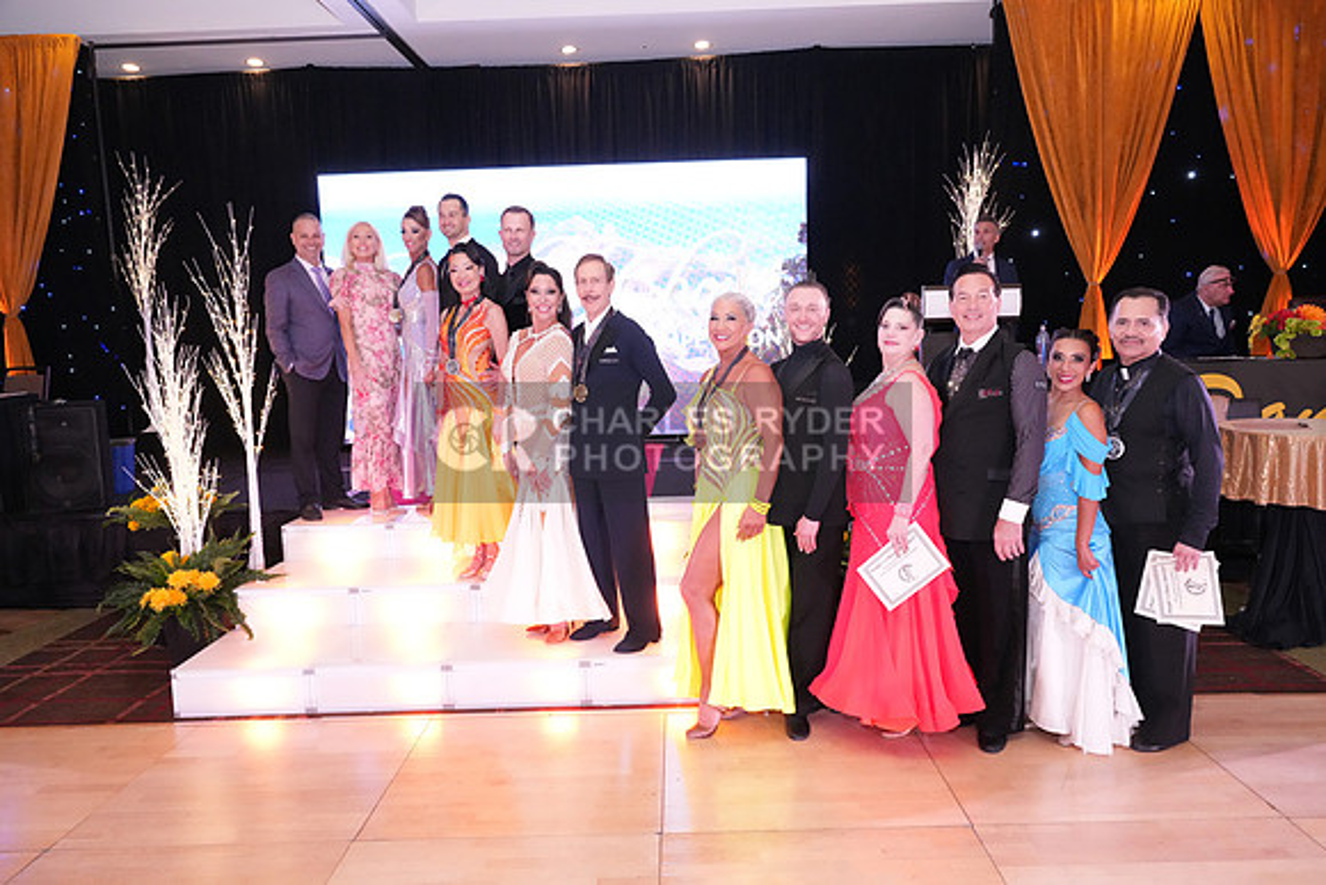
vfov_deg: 49.6
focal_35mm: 26
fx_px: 958
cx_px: 663
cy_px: 442
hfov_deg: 69.4
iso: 8000
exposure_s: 1/250
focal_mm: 26
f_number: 6.3
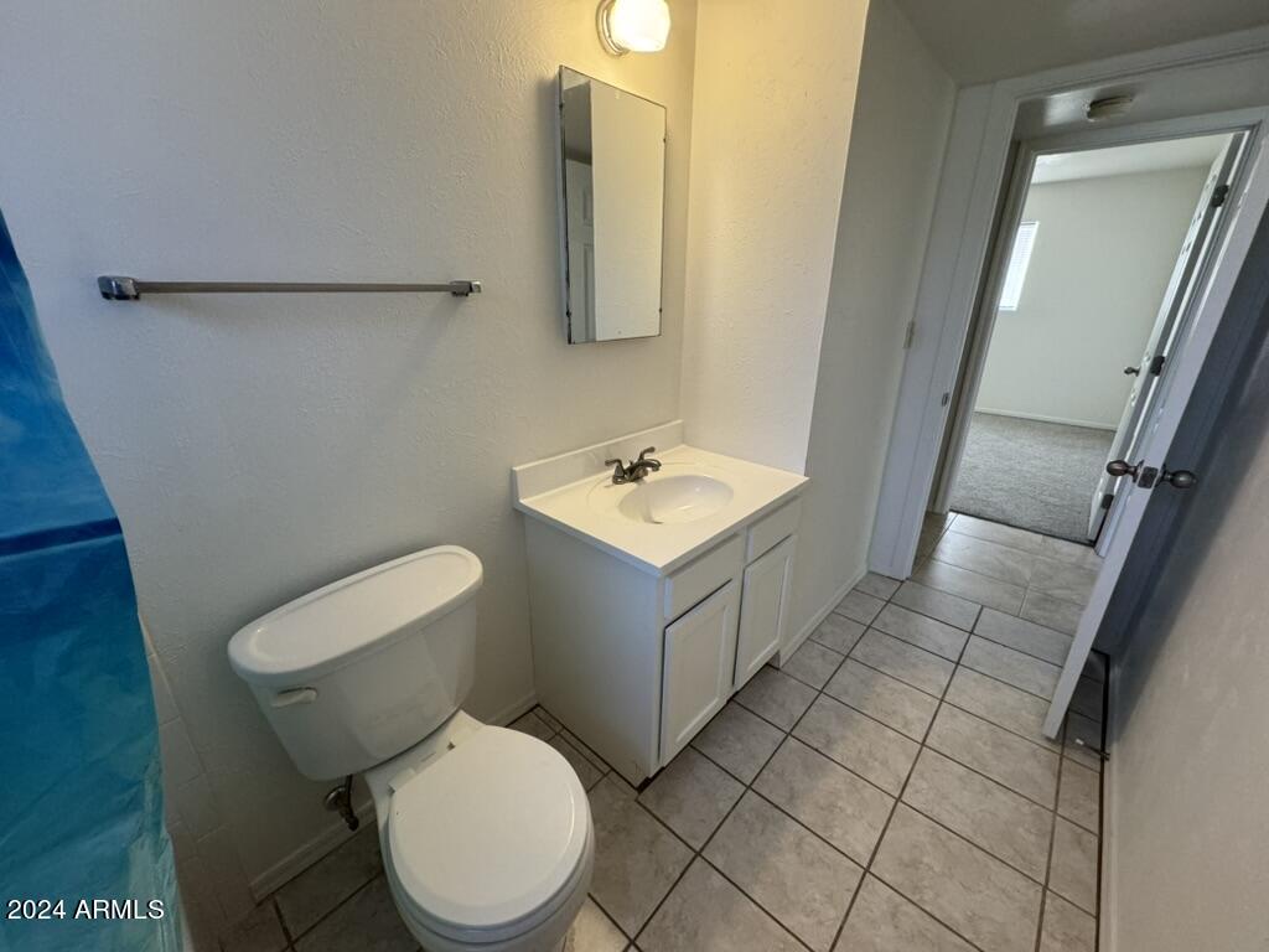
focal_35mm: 14
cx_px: 634
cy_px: 476
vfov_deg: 85.7
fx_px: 513
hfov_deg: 102.1
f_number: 2.2
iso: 250
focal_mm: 2.22
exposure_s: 1/120
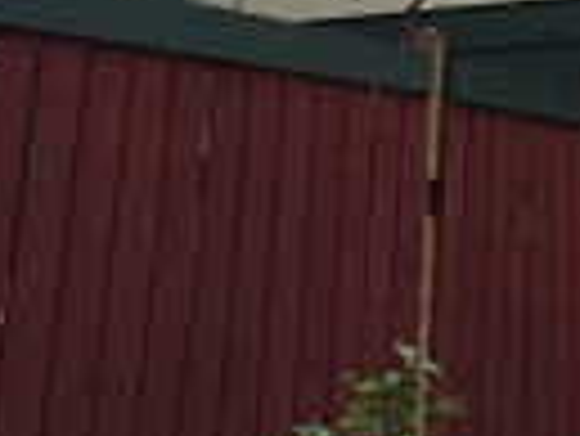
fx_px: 1509
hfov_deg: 21.0
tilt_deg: +19.5
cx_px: 580
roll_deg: -0.7
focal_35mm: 90
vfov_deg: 15.2
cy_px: -225
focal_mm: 4.15
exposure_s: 1/17
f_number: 2.2
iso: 250
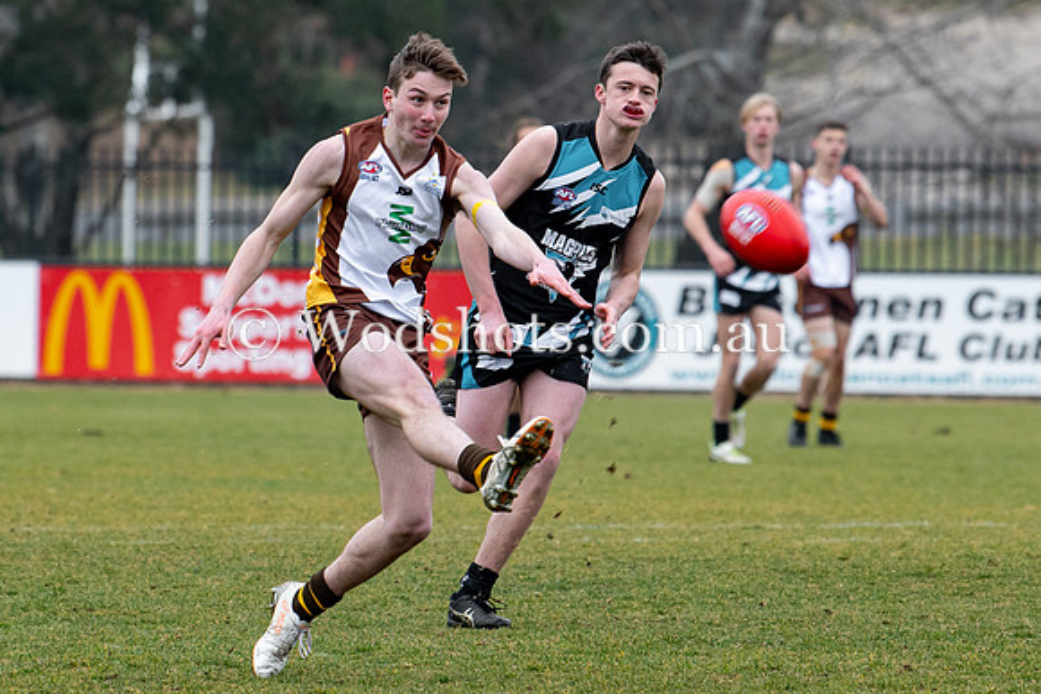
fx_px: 17846
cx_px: 382
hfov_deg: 3.3
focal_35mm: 617
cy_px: 289
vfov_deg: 2.2
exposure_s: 1/800
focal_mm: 200
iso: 450
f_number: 4
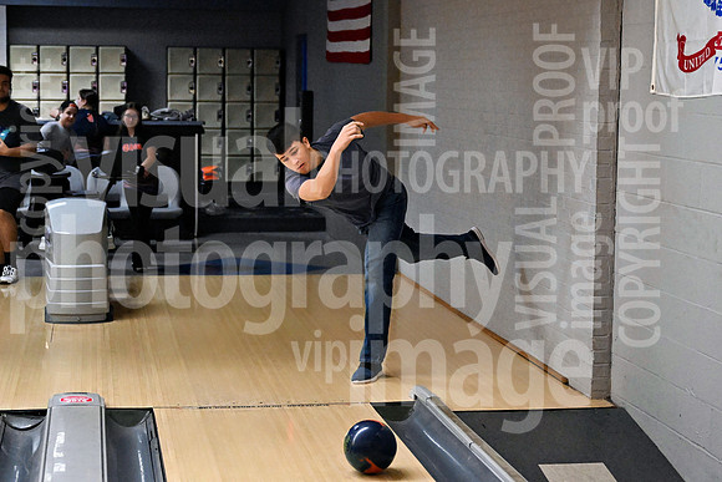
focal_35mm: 73
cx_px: 361
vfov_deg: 18.7
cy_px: 241
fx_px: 1464
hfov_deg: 27.7
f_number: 2.8
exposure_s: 1/1000
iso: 8000
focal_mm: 49
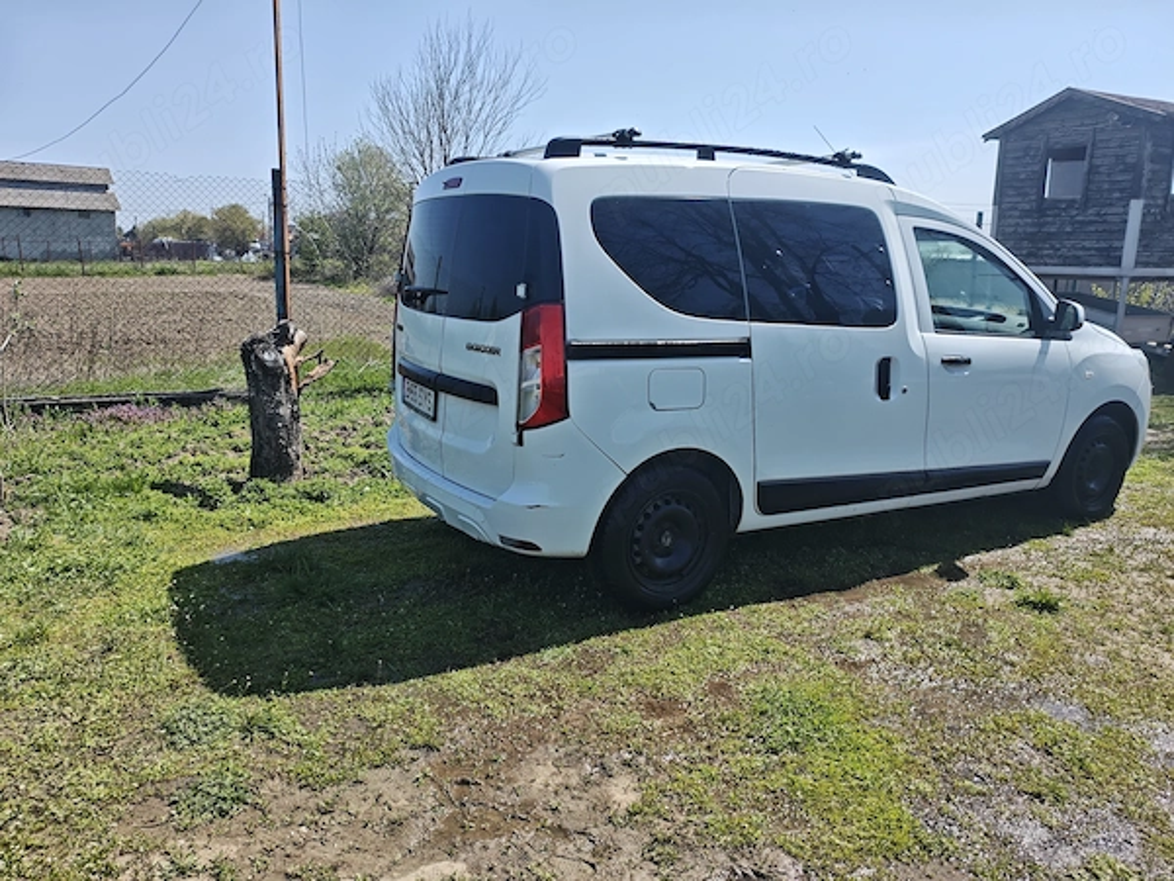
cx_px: 587
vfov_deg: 53.1
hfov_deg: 67.3
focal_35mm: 26
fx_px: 882
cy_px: 440
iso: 50
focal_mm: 4.94
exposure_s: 1/3300
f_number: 1.5
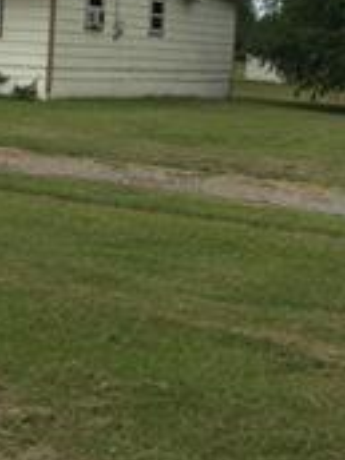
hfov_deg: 17.8
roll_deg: -3.0
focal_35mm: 81
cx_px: -3
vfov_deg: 23.5
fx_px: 1076
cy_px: 43
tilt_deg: -0.5
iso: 32
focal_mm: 4.15
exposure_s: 1/3597
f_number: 2.2
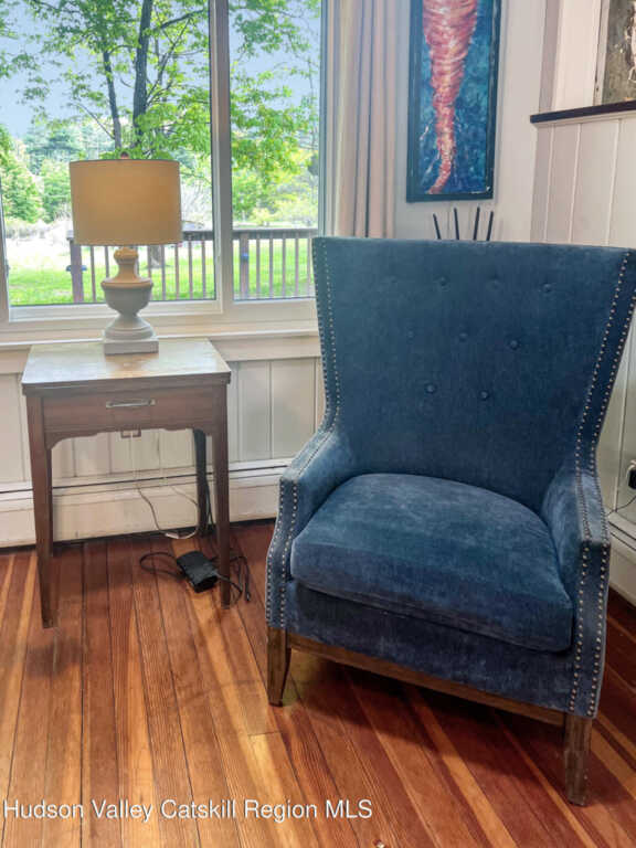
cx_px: 318
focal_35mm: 26
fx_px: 637
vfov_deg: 67.3
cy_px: 424
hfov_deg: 53.1
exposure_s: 1/120
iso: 125
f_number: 1.5
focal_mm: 5.7
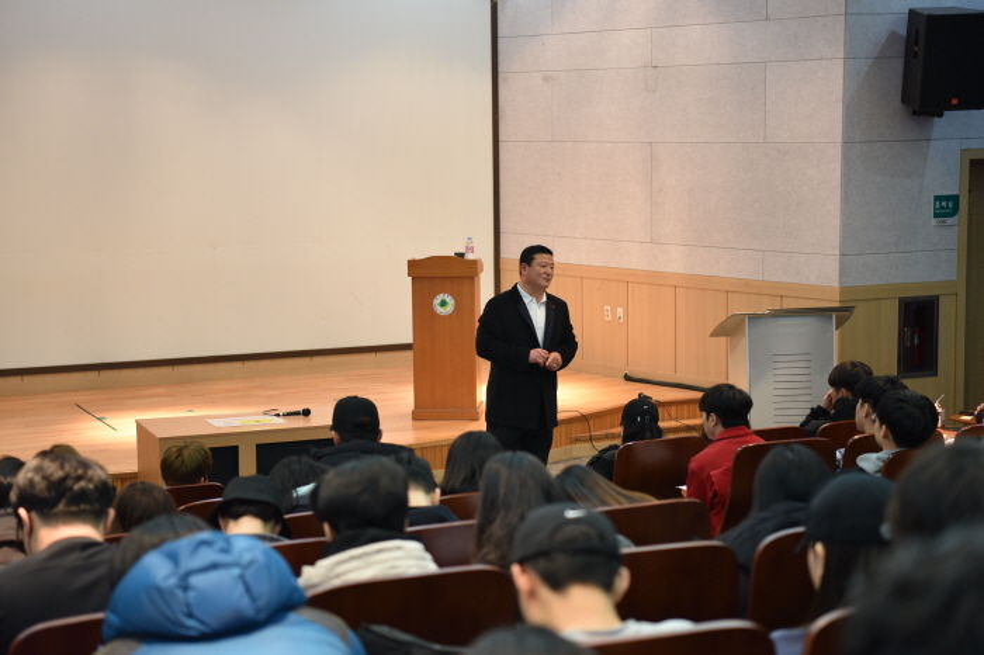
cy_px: 328
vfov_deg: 19.4
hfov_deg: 28.9
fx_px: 1912
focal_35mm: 70
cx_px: 492
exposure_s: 1/60
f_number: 2.8
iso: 1100
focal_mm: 70
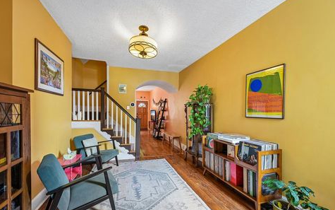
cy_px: 112
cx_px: 162
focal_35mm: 15
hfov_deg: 101.4
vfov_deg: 74.7
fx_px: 137
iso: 400
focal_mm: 14
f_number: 8
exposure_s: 1/2
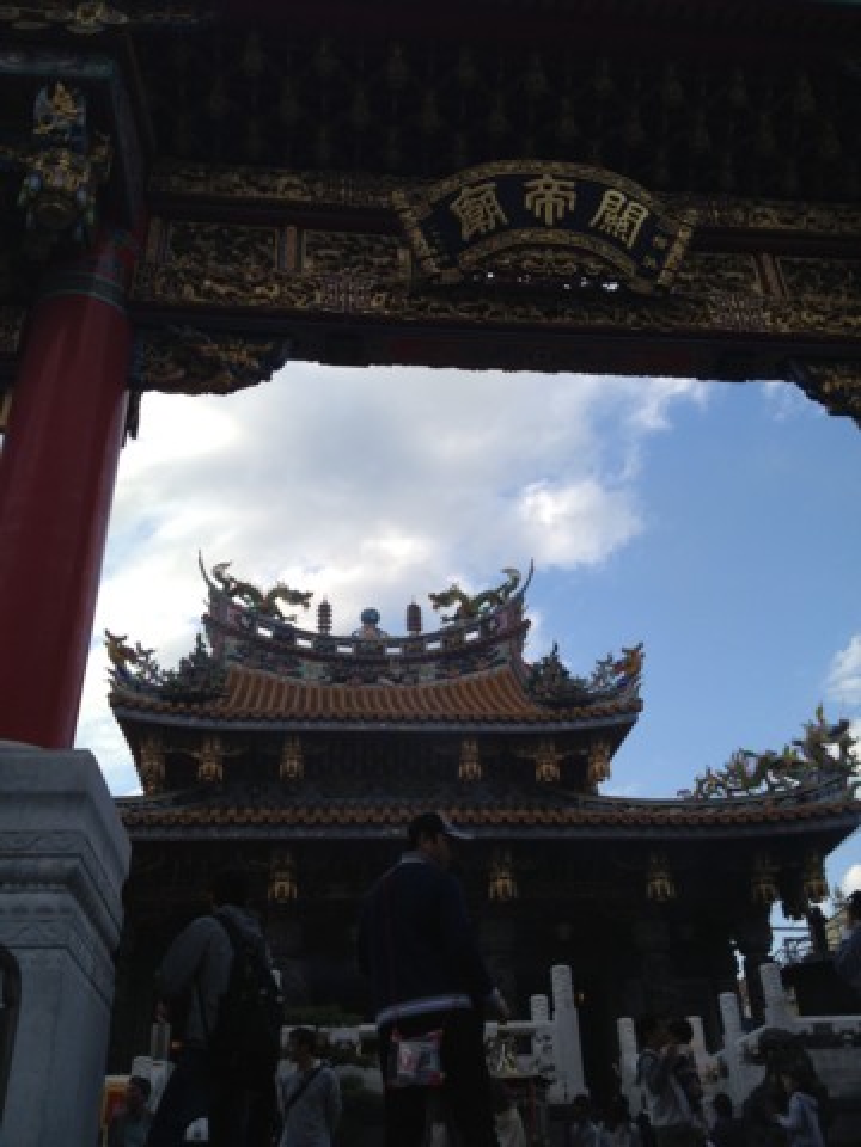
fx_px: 1161
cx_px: 430
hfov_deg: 40.7
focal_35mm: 35
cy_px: 574
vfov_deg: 52.6
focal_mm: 4.28
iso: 50
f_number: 2.4
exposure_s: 1/613
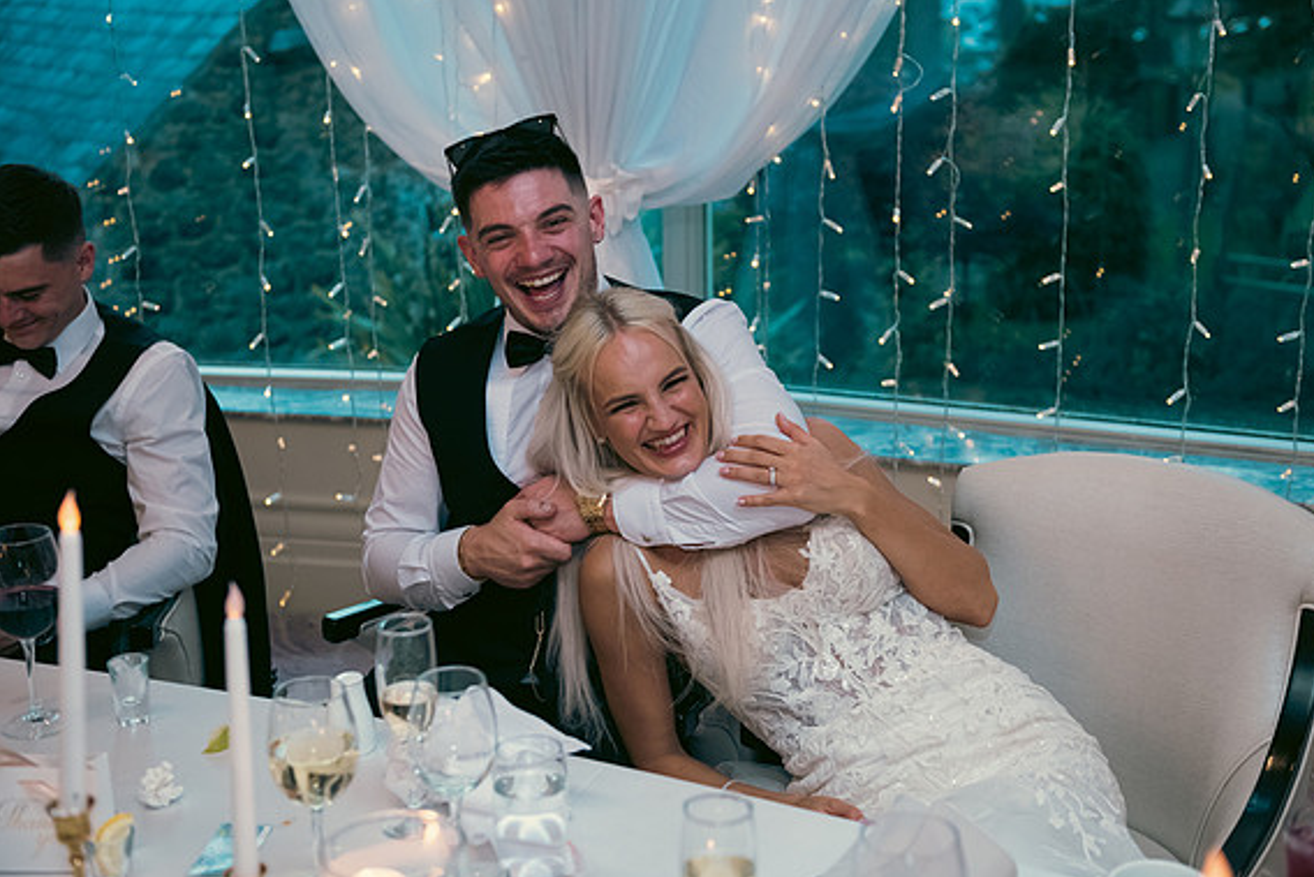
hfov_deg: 40.3
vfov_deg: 27.5
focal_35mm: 49
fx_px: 1789
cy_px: 441
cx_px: 669
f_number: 3.5
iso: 640
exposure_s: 1/160
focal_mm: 48
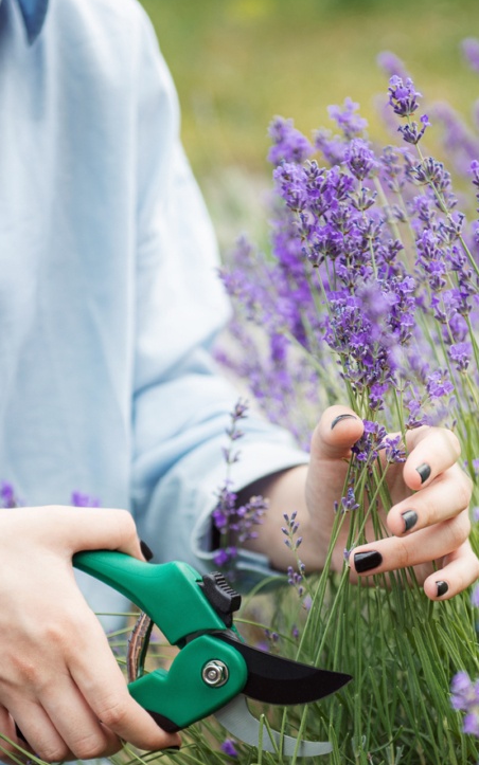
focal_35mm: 101
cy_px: 520
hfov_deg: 13.0
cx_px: 252
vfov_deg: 20.5
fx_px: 2109
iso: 200
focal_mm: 70
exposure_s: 1/200
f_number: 3.2
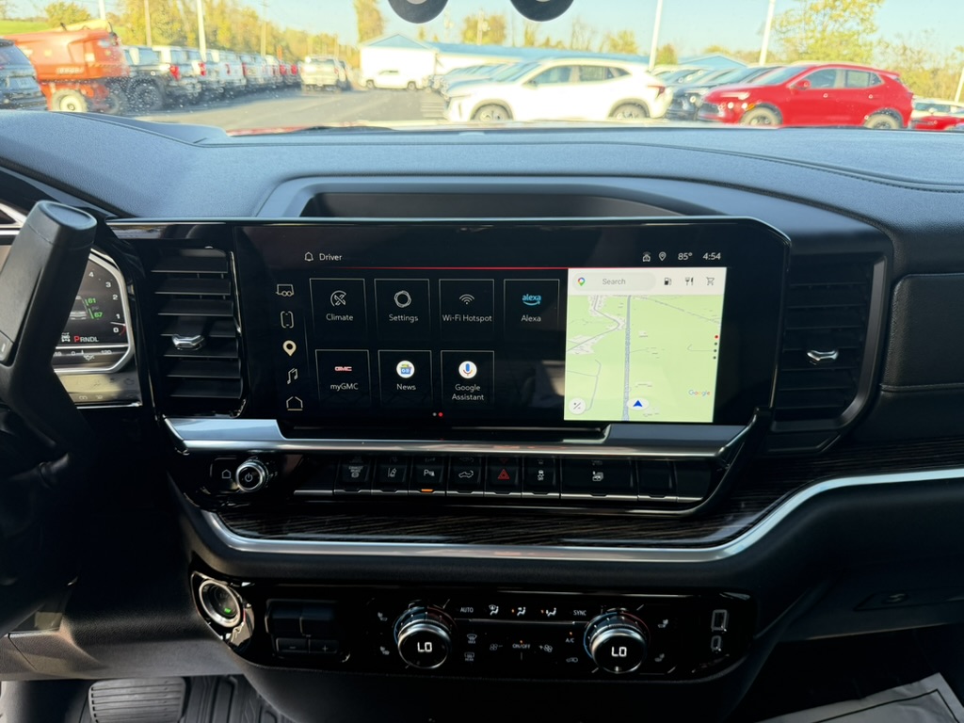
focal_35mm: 24
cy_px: 362
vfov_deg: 56.8
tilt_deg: -20.0
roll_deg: -0.7
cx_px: 482
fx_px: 668
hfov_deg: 71.6
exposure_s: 1/202
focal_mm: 6.76
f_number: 1.78
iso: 125
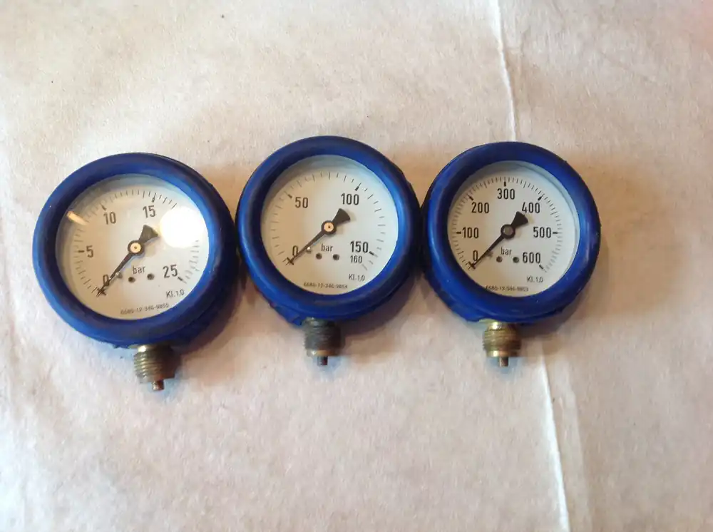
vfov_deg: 40.6
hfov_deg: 52.7
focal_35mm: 35
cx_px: 356
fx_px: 720
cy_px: 266
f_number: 2.4
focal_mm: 4.28
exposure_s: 1/24
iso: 50
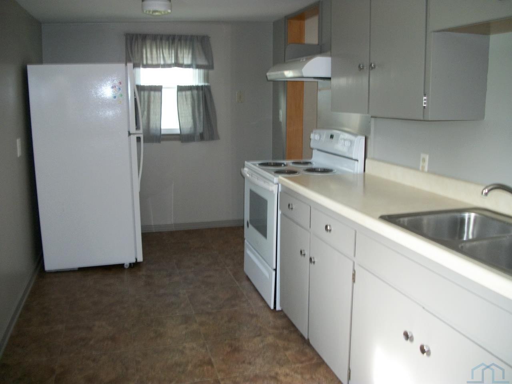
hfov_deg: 56.8
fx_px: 473
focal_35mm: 32
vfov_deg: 44.2
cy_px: 192
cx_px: 256
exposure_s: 1/30
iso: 160
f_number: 2.9
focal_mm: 5.7
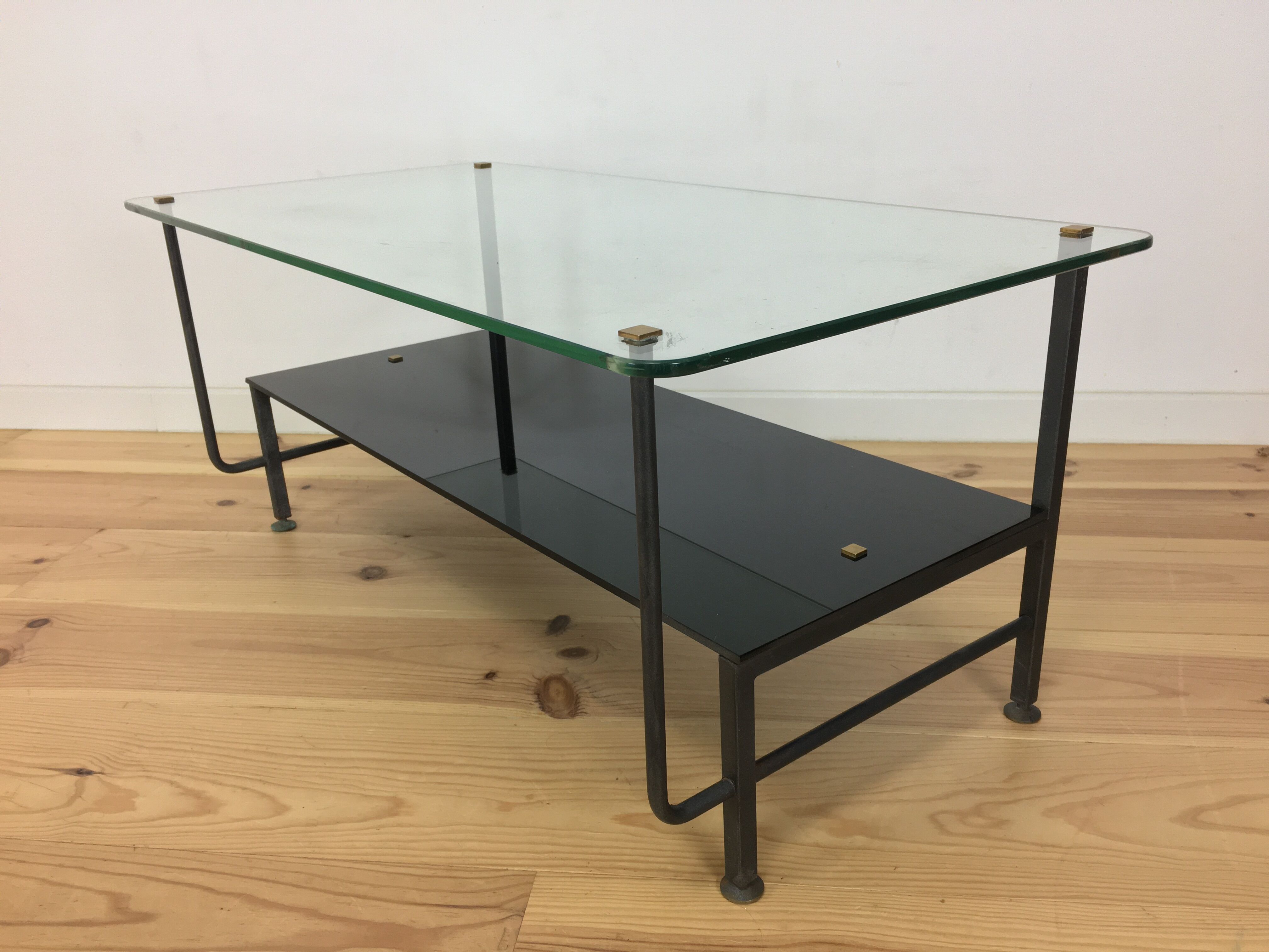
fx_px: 1063
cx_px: 634
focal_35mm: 29
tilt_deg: -21.3
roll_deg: +1.7
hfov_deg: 61.7
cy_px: 476
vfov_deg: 48.2
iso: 50
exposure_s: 1/33
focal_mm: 4.15
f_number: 2.2
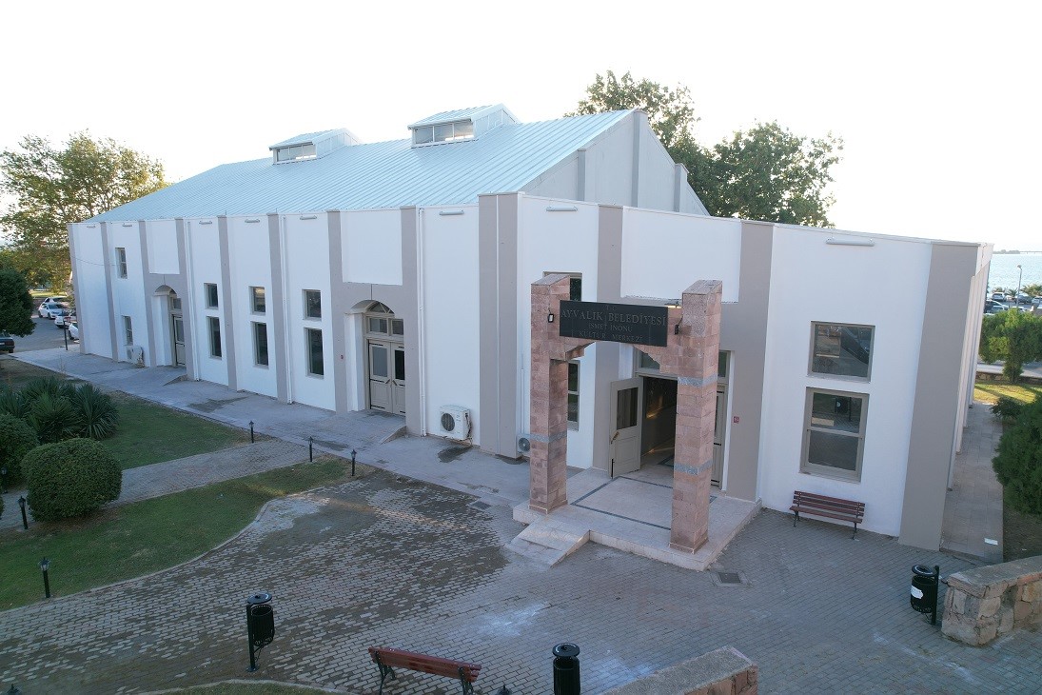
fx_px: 637
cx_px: 521
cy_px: 348
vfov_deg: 57.2
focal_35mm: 22
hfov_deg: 78.6
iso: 100
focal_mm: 8.38
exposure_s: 1/320
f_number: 2.8
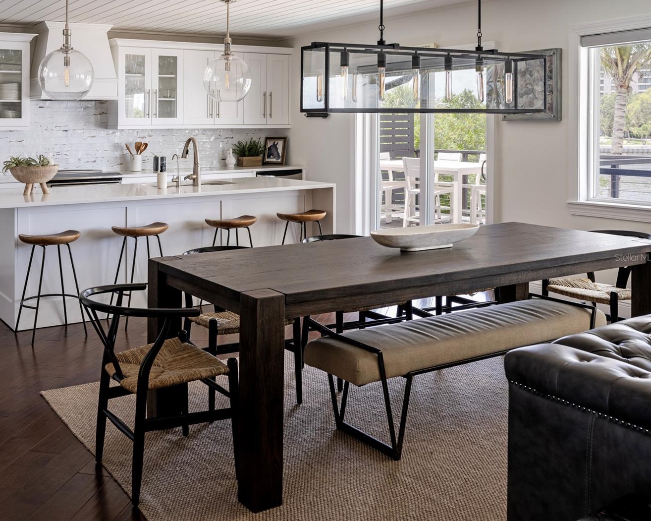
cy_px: 257
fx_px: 771
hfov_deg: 45.6
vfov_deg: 37.3
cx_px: 263
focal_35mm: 40
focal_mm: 35
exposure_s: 1/13
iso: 320
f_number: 8
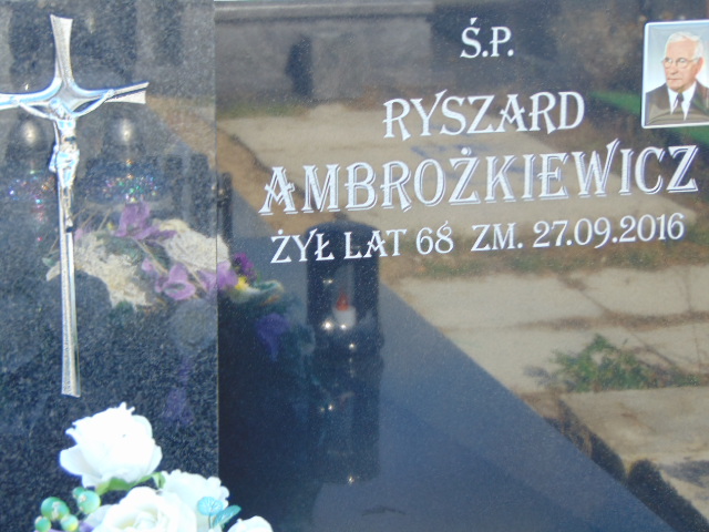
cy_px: 266
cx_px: 354
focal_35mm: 108
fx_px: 2212
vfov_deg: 13.7
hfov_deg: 18.2
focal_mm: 19.4
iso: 80
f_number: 3.9
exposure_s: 1/100
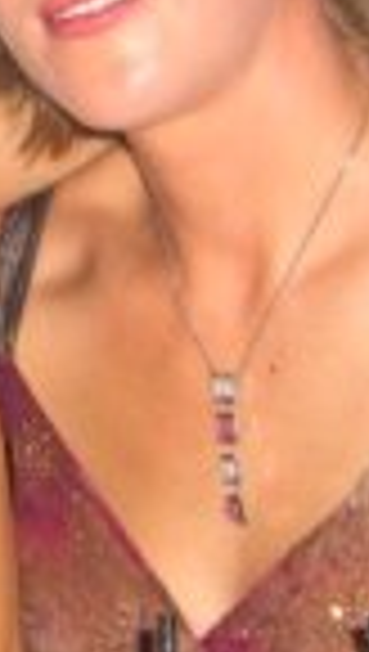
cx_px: -252
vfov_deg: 12.5
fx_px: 2962
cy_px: 166
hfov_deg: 7.0
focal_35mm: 171
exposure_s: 1/60
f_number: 2.8
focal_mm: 7.9
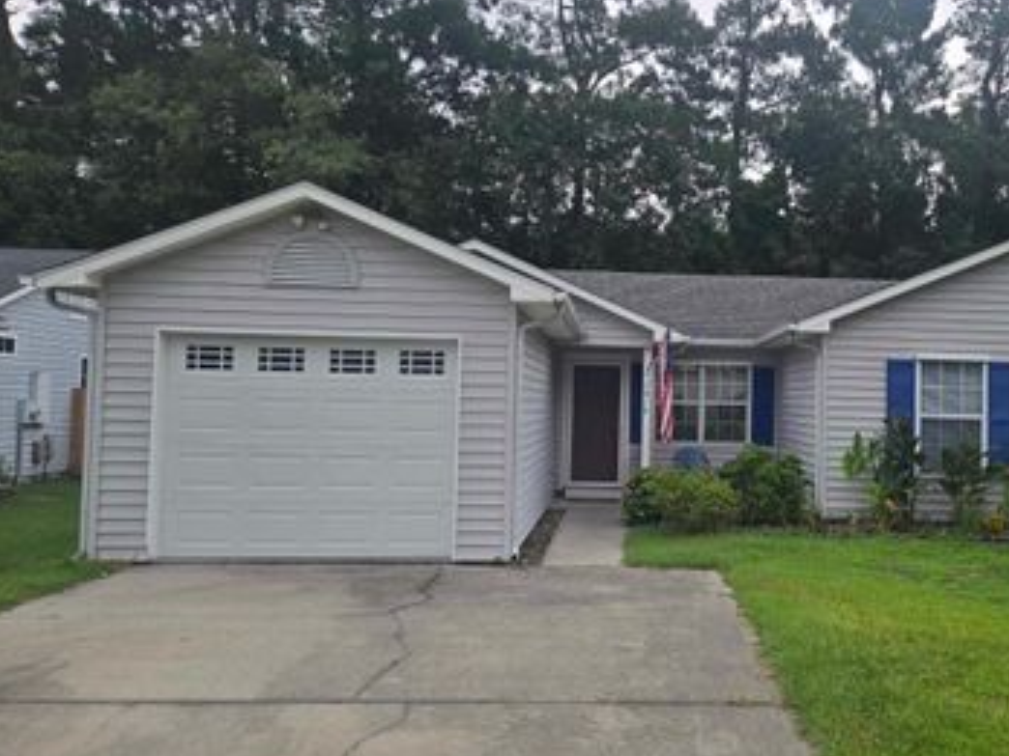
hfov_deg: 53.9
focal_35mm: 33
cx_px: 696
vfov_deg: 42.9
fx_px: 962
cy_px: 358
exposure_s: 1/356
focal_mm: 5.4
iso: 25
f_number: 1.8
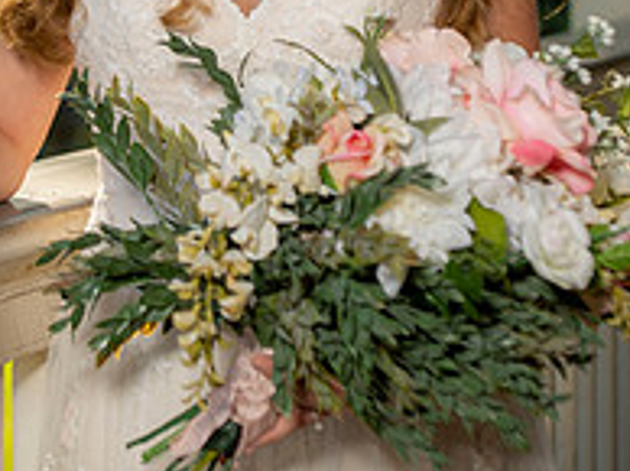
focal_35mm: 201
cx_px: 232
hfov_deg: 9.9
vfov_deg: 7.3
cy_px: 10
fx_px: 3654
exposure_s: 1/250
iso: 100
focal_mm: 90
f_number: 4.5
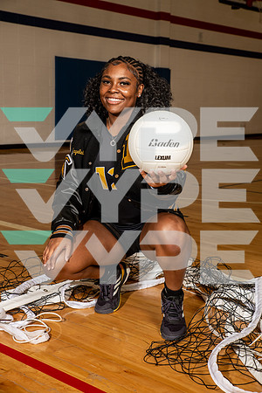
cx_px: 131
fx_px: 600
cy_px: 196
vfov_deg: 36.2
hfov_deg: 24.6
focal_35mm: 55
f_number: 7.1
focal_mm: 55
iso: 320
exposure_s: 1/250
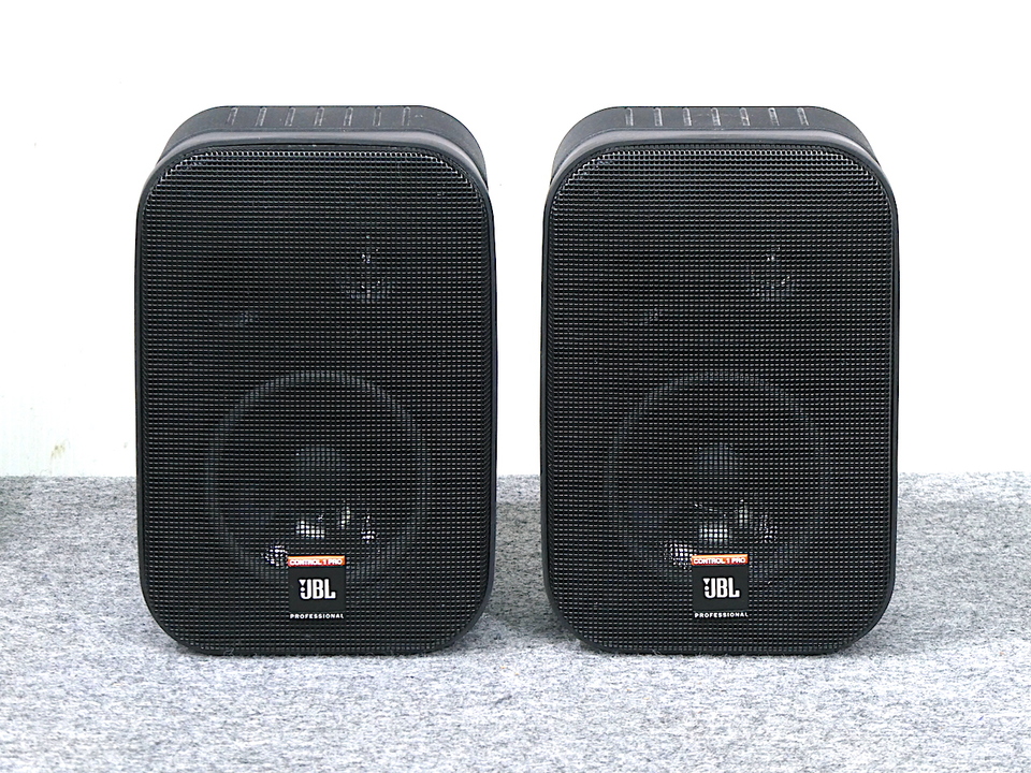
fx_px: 4765
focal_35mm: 160
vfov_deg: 9.3
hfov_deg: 12.3
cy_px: 386
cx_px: 516
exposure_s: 1/4
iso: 200
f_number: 5.5
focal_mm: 28.7
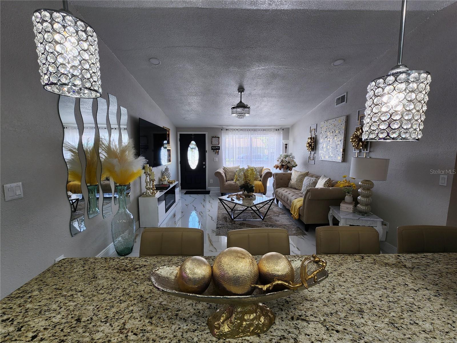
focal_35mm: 13
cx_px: 228
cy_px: 172
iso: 64
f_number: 2.2
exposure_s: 1/60
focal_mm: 2.2
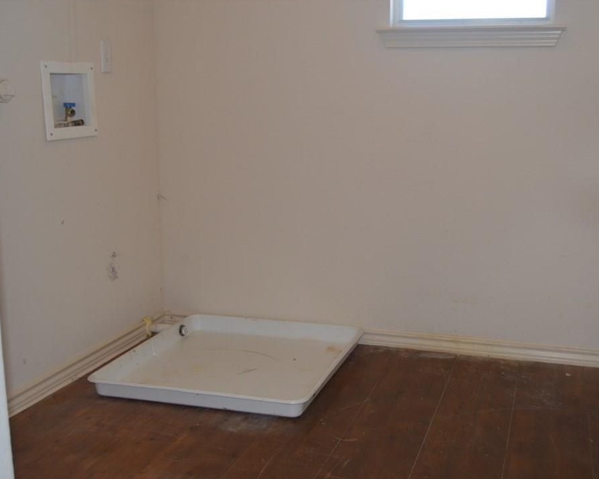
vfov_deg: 36.5
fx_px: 727
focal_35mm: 41
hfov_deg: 44.8
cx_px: 322
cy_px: 240
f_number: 3.8
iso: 400
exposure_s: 1/60
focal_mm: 24
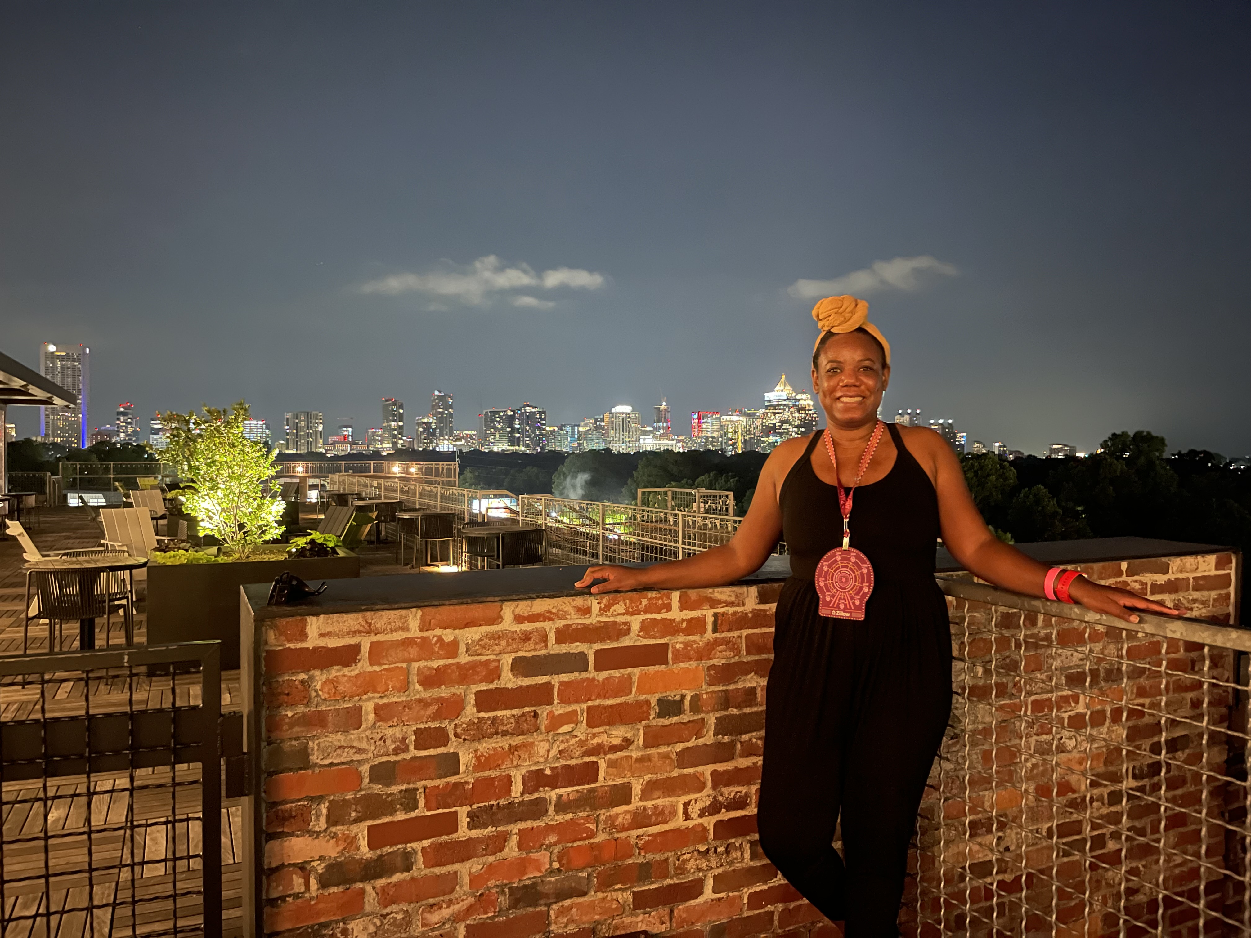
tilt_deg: -1.6
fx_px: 903
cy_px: 469
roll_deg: +0.5
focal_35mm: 25
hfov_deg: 69.4
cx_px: 626
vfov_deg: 54.9
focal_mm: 5.1
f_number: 1.6
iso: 2000
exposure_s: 1/9
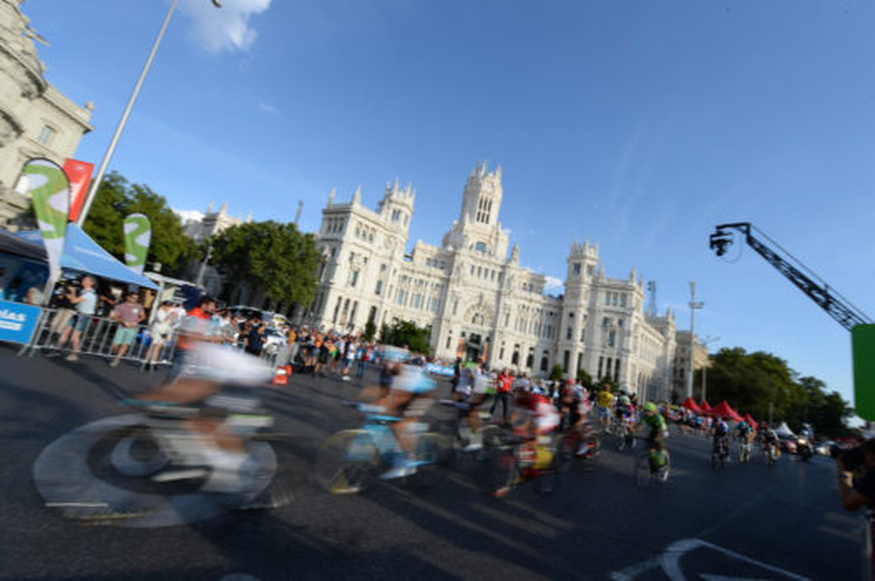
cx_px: 438
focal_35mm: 14
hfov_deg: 104.3
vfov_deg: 81.1
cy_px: 290
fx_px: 340
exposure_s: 1/40
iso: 200
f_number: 22
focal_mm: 14
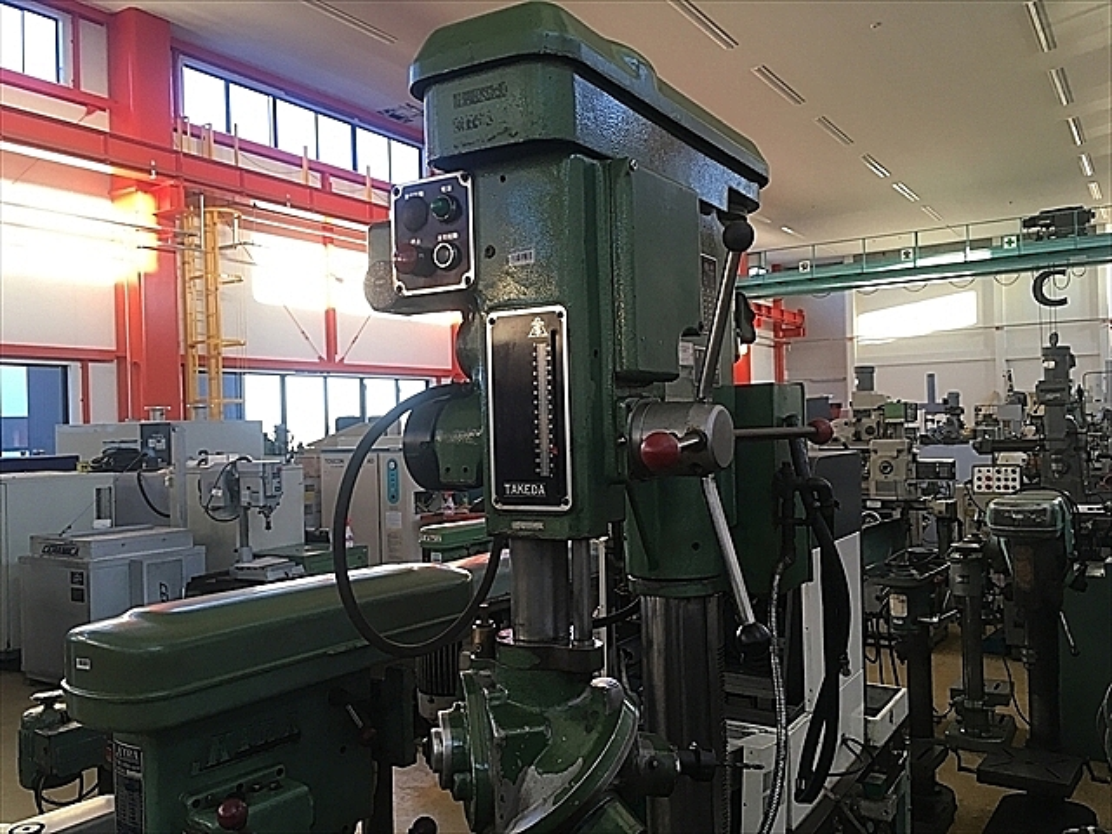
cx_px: 556
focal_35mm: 29
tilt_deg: +1.0
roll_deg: +1.0
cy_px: 417
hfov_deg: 61.7
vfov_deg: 48.2
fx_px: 932
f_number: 2.2
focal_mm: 4.15
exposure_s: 1/30
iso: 25
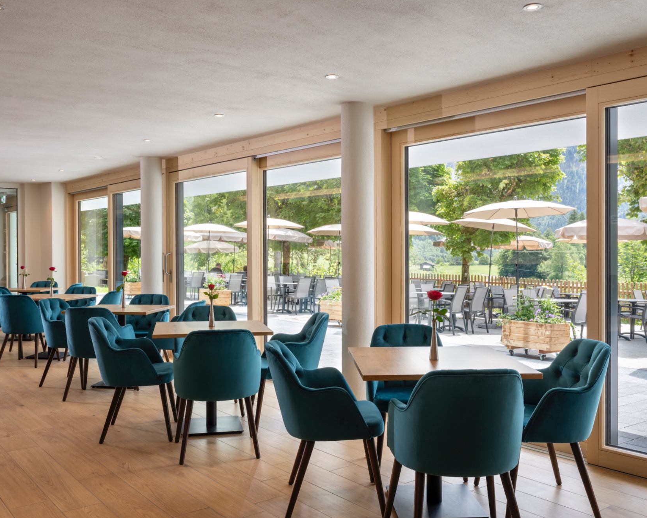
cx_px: 322
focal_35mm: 34
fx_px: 643
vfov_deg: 43.9
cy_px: 257
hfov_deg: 53.4
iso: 100
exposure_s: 1/15
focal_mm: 29.5
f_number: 13
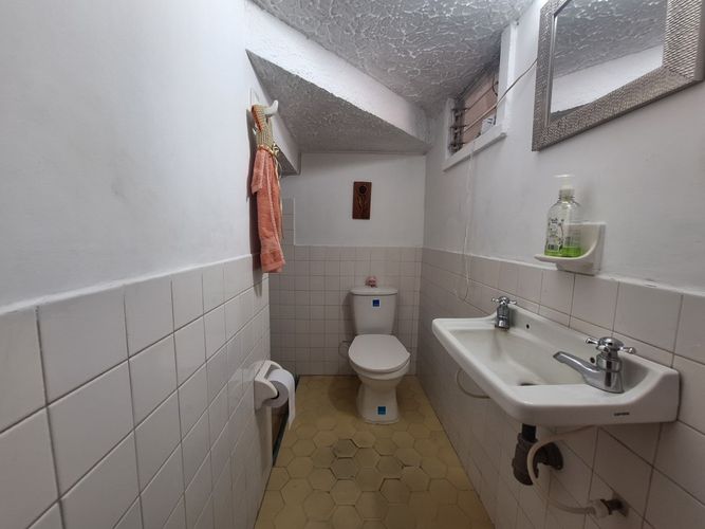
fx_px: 265
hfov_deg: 106.2
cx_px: 352
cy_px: 264
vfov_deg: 89.9
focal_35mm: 13
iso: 80
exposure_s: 1/40
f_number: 2.2
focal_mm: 1.74
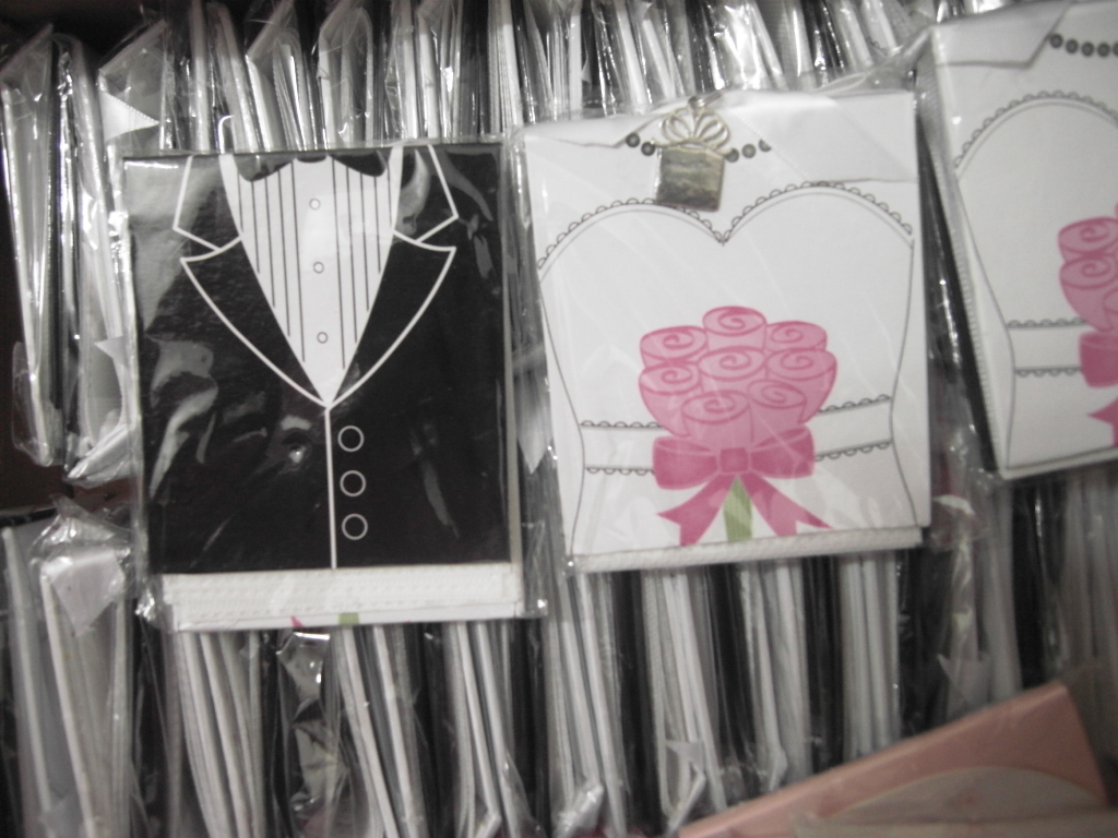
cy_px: 419
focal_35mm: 28
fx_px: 904
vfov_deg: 49.7
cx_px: 559
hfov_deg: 63.4
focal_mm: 6
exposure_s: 1/10
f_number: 2.8
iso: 200
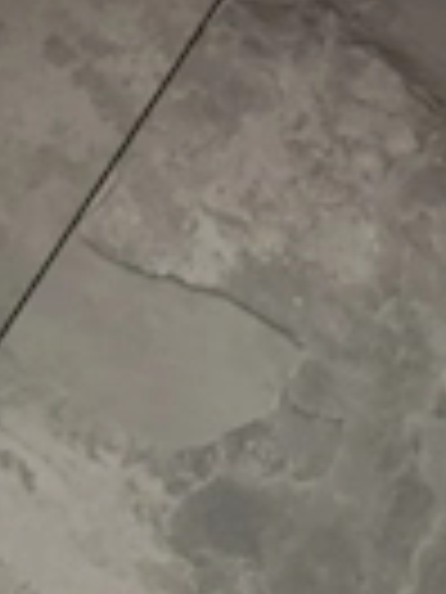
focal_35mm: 73
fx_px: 1254
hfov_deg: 20.0
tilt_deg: -51.6
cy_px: -189
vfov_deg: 23.4
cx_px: 342
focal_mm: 6.76
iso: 1000
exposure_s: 1/30
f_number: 1.78
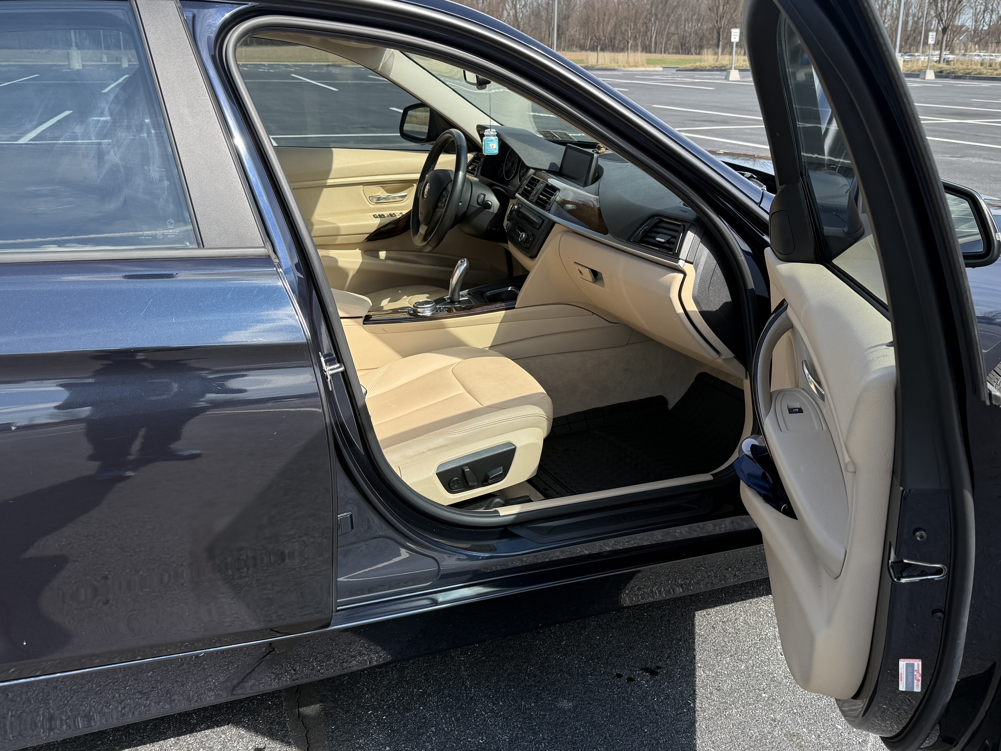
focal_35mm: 32
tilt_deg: -15.0
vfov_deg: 44.0
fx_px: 925
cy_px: 305
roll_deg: -1.1
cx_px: 526
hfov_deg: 56.8
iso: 80
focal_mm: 6.76
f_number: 1.78
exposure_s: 1/2000
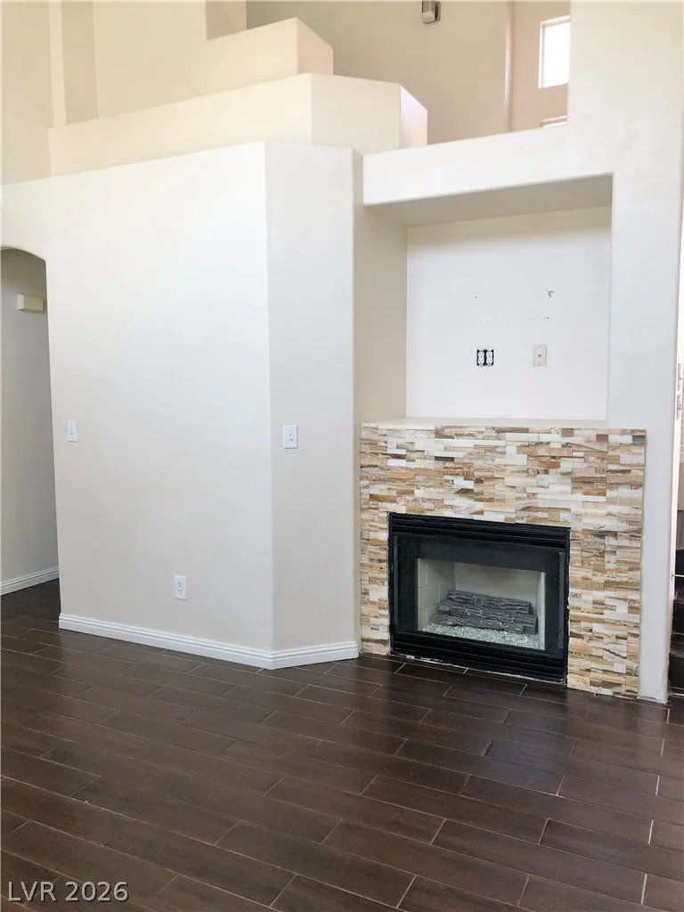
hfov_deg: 49.7
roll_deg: -0.3
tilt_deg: -3.8
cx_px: 342
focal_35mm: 28
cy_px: 456
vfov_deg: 63.4
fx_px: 738
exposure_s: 1/120
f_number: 1.8
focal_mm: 4
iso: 64
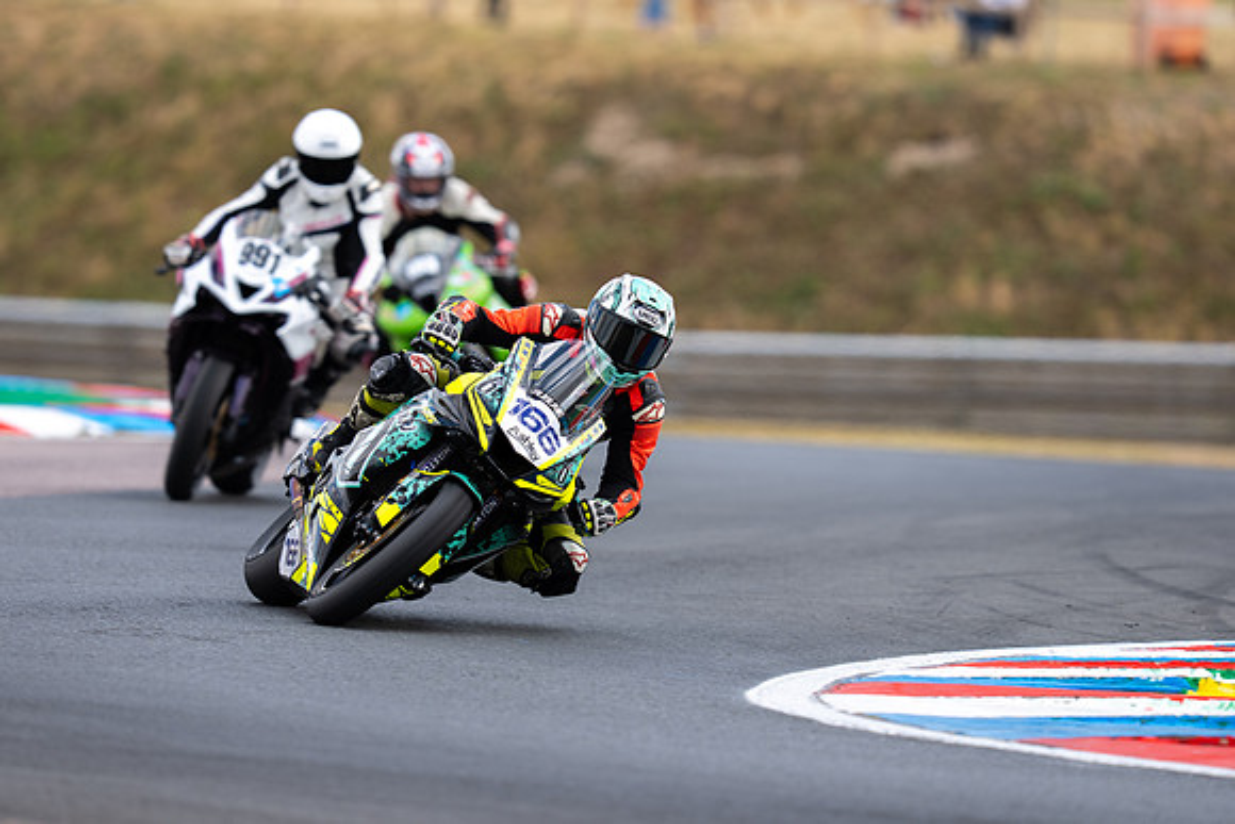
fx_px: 15391
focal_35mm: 449
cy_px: 362
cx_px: 543
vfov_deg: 3.1
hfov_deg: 4.6
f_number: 4
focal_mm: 400
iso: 64
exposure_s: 1/400
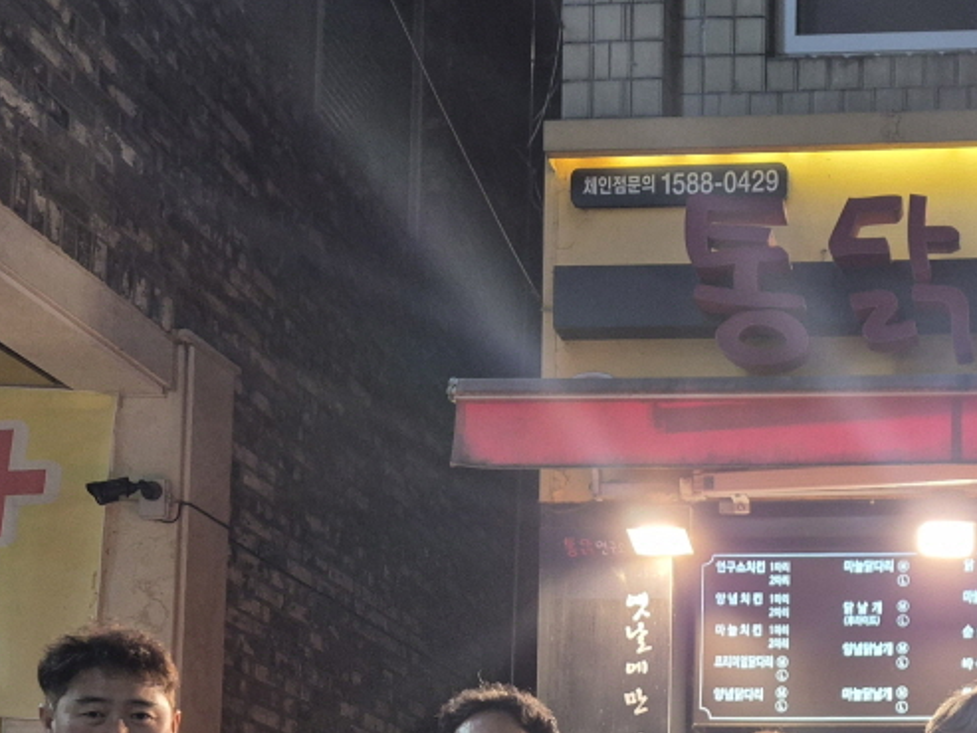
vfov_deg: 24.1
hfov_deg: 32.1
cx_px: 941
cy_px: 848
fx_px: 1581
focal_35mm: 56
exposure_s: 1/120
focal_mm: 5.4
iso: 500
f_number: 1.8
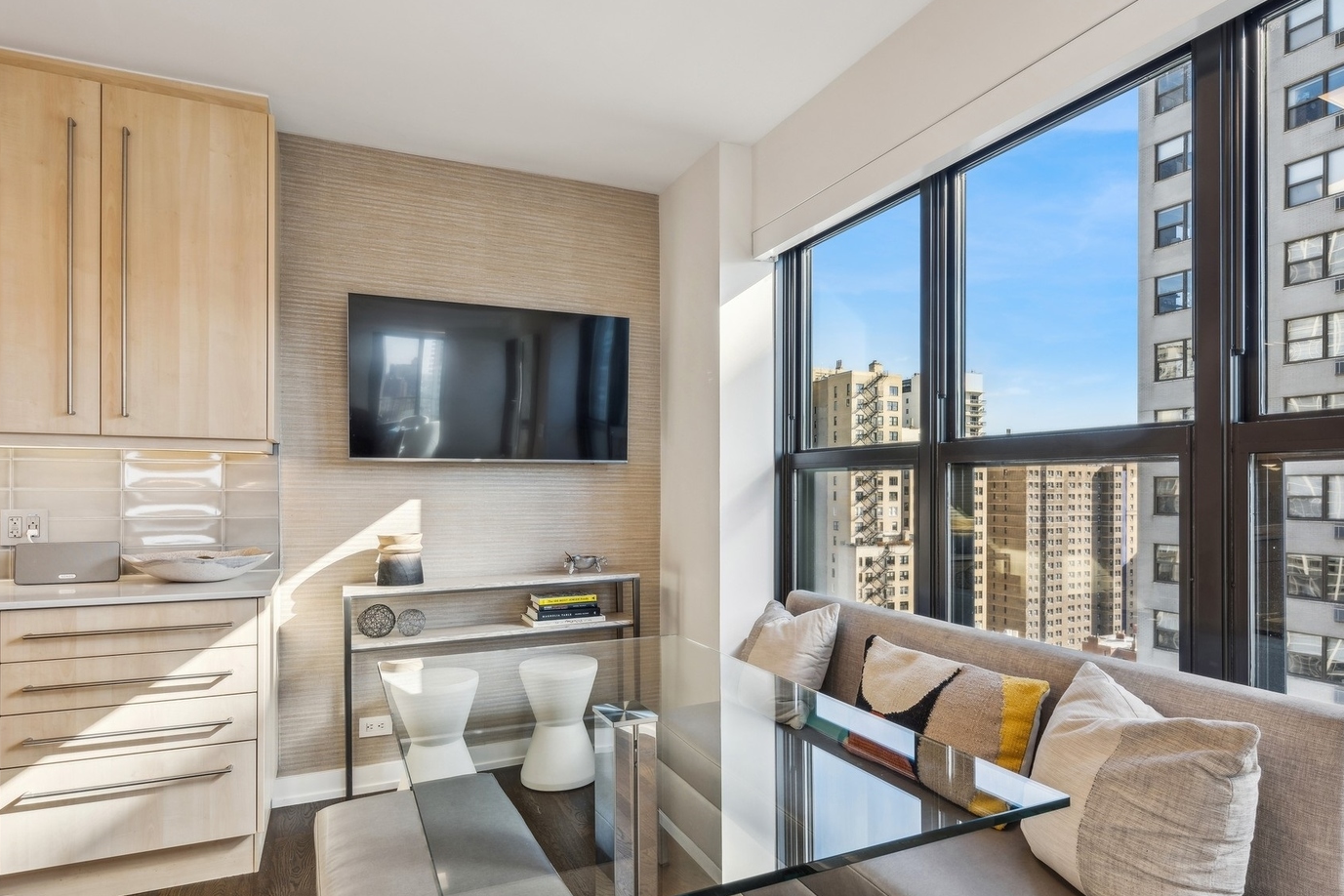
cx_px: 735
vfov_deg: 60.4
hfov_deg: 82.1
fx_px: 769
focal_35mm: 21
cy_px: 478
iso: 200
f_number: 9.5
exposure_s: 1/8
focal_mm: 17.5
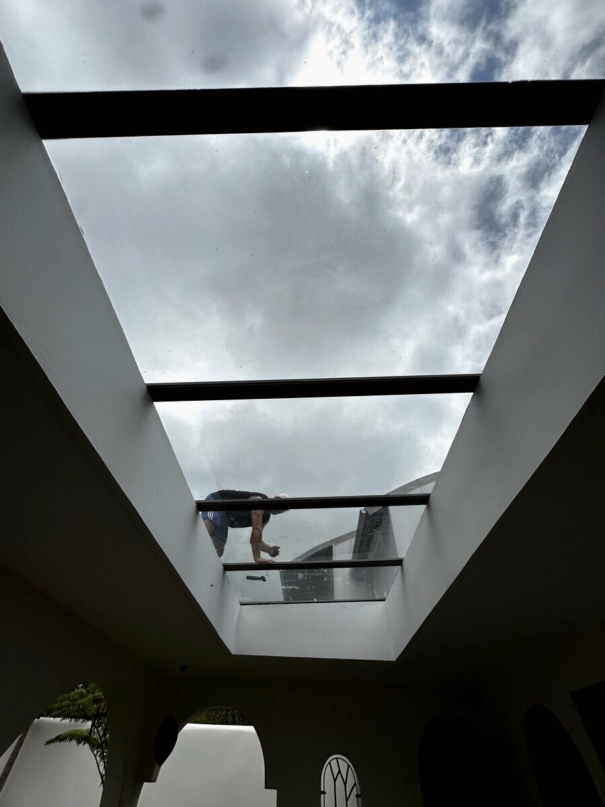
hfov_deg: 85.7
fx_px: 326
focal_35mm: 14
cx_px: 302
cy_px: 404
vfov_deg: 102.1
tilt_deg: +49.7
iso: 50
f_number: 2.2
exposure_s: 1/7299
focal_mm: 2.22
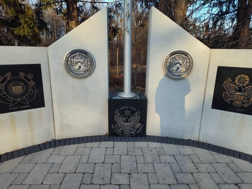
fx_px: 167
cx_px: 126
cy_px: 94
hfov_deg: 73.9
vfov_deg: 58.9
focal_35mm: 23
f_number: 1.8
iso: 100
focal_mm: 5.56
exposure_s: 1/224
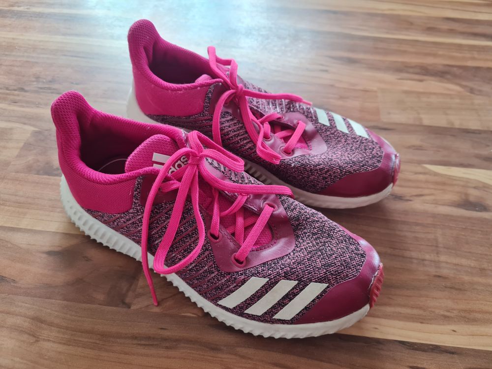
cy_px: 184
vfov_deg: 53.1
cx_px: 246
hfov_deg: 67.3
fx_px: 370
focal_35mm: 26
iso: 200
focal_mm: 5.4
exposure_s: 1/40
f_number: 1.8
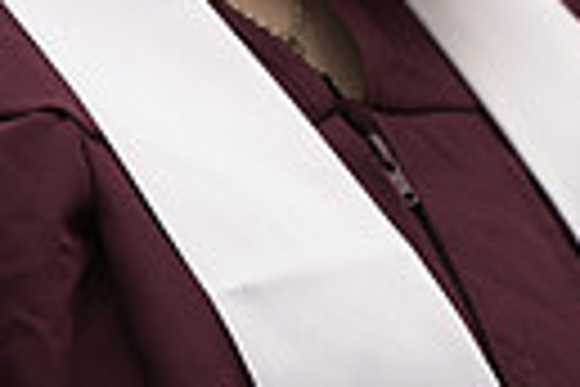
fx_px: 14467
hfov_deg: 2.3
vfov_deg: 1.5
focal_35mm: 898
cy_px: -470
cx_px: 189
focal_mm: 200
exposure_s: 1/250
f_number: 2.8
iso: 200
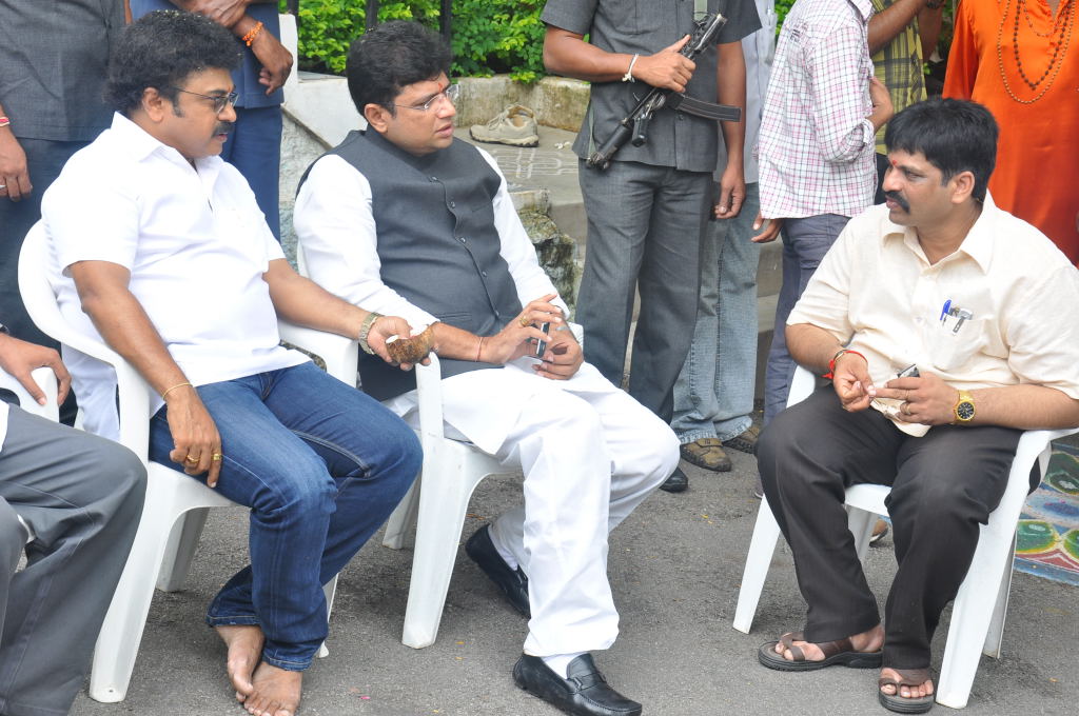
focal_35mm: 72
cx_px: 540
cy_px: 358
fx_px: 2155
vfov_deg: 18.9
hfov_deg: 28.1
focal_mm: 48
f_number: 8
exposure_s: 1/80
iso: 250
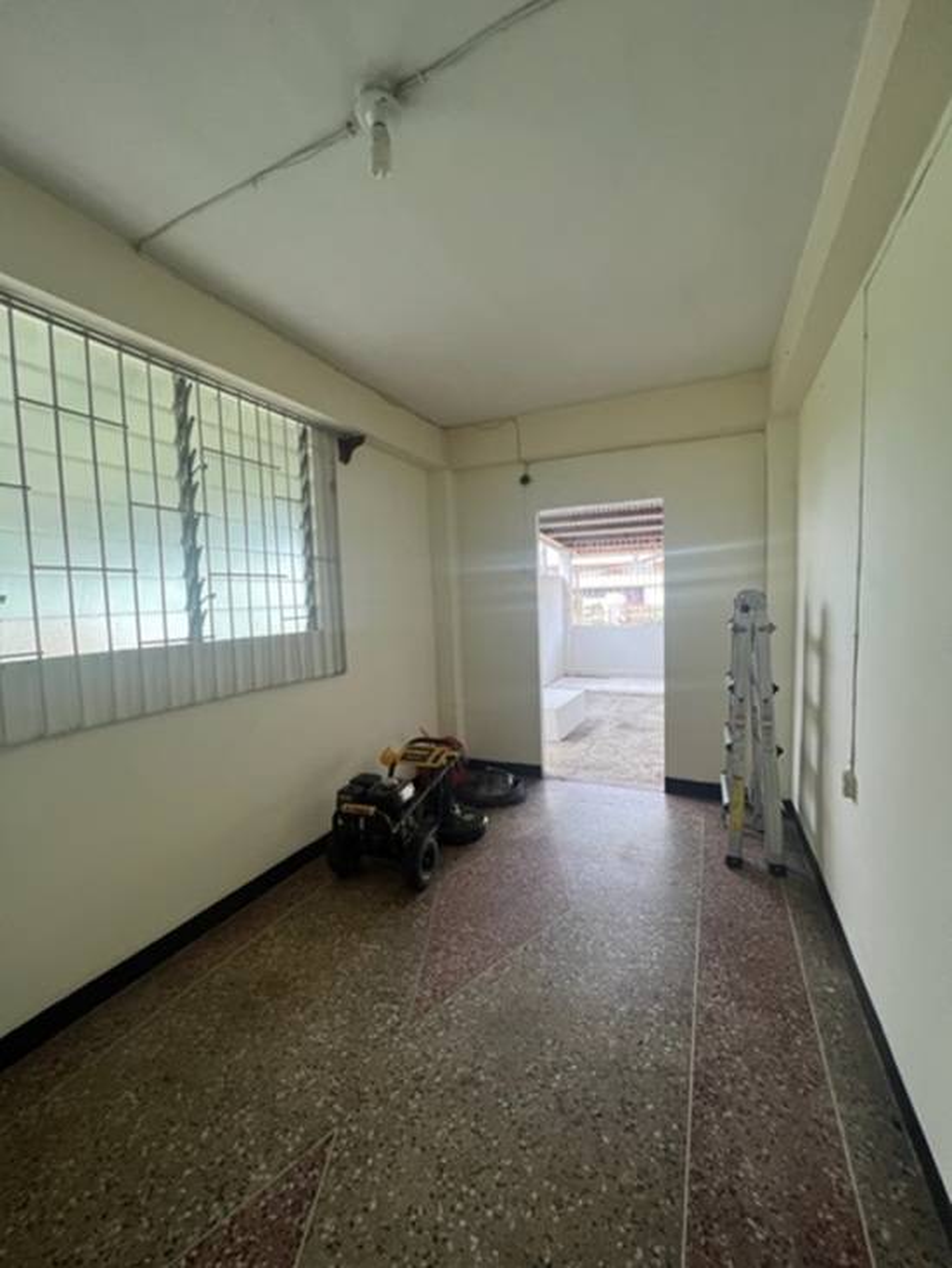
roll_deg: +2.5
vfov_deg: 106.2
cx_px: 476
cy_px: 634
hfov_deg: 89.9
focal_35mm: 13
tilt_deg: -3.9
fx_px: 477
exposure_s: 1/99
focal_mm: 1.57
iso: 100
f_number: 1.8
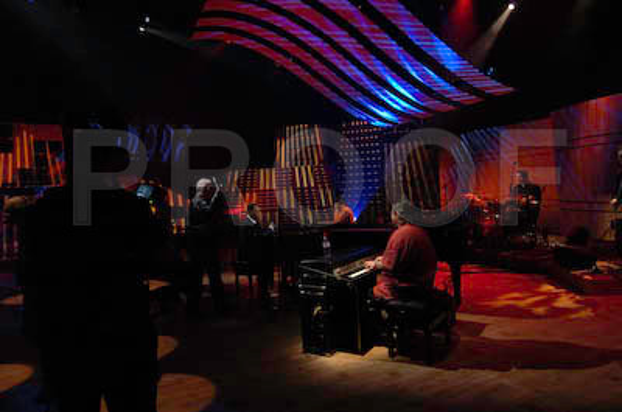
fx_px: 414
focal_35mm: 24
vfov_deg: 52.9
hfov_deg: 73.8
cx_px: 311
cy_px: 206
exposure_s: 1/80
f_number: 4
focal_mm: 16
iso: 640
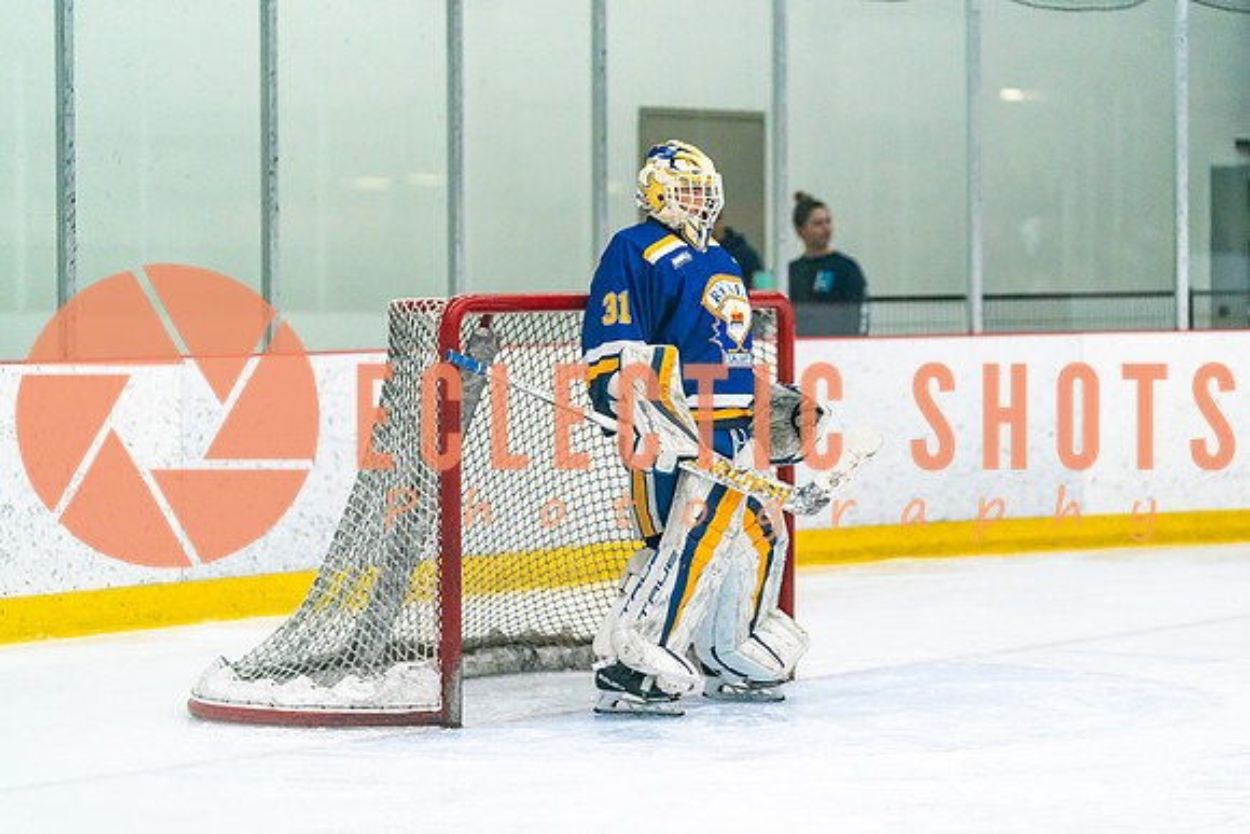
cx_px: 669
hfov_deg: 14.5
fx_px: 4913
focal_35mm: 141
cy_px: 388
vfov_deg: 9.7
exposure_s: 1/1250
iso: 3200
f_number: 2.8
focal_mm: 129
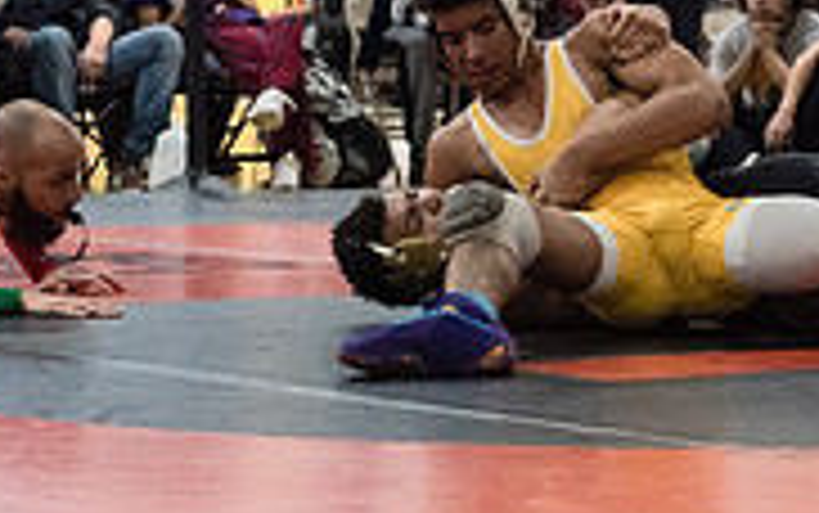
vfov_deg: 7.2
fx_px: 4065
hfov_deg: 11.5
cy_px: 218
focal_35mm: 182
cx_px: 482
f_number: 3.2
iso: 8000
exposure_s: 1/500
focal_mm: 56
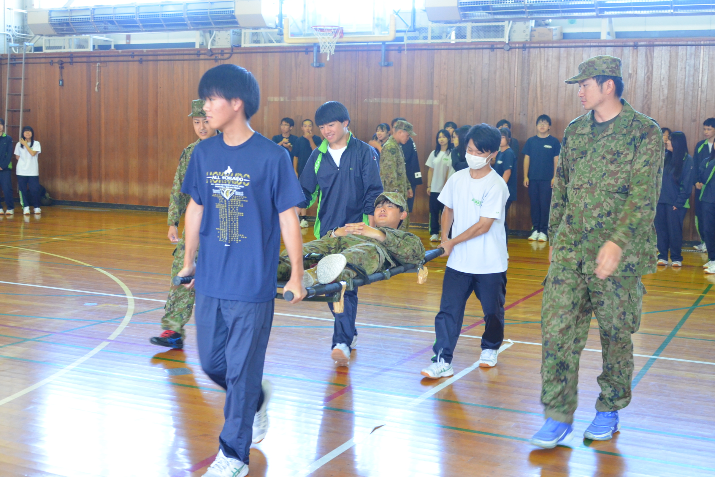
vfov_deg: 27.5
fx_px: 973
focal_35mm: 49
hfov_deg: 40.3
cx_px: 353
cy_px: 241
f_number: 4
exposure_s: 1/60
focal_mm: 32
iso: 1600
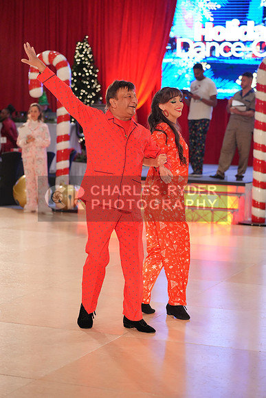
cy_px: 199
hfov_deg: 16.9
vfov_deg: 25.1
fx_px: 897
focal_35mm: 81
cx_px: 133
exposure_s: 1/400
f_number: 3.2
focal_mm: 81
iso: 3200
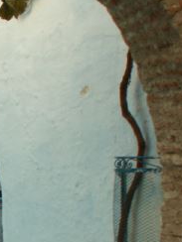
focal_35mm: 110
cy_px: 217
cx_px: -91
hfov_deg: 12.8
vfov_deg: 17.6
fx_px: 771
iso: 50
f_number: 7.1
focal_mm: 5.86
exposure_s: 1/25
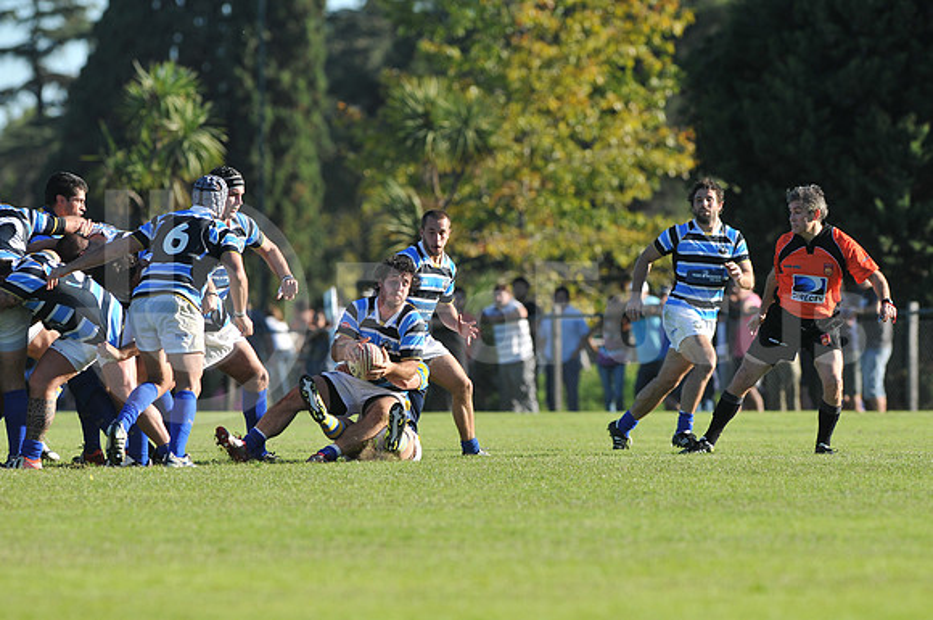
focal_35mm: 450
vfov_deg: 3.0
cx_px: 466
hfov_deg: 4.6
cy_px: 310
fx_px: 11646
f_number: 3.5
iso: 200
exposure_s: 1/1000
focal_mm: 300
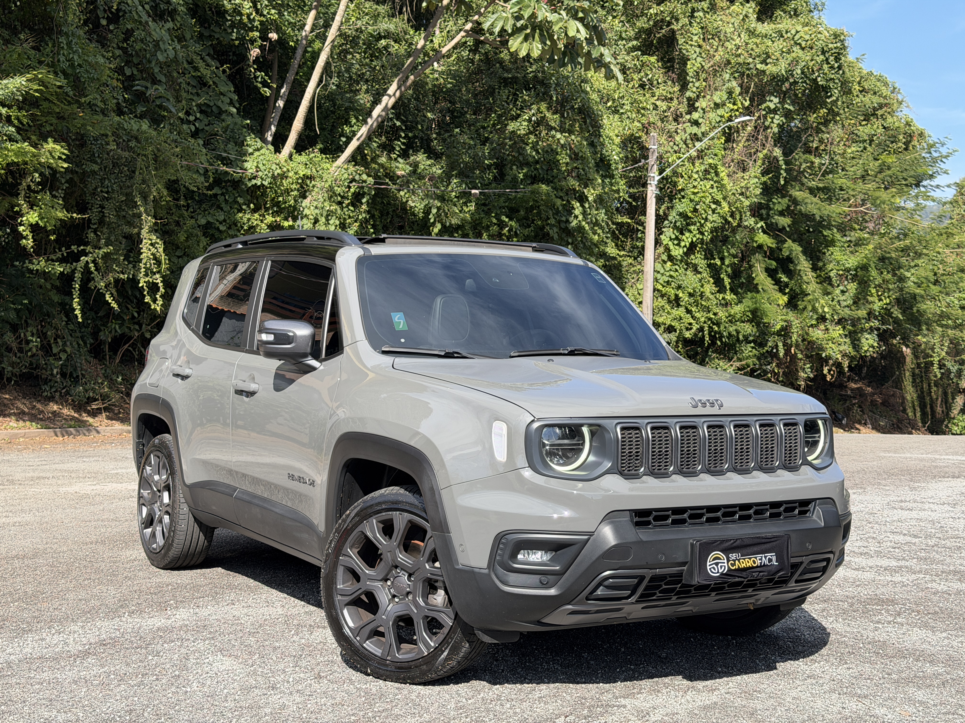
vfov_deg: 30.3
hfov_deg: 39.7
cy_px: 362
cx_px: 482
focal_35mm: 48
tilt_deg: -0.1
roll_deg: +0.5
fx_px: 1338
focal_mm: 6.76
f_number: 1.78
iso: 64
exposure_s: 1/2088
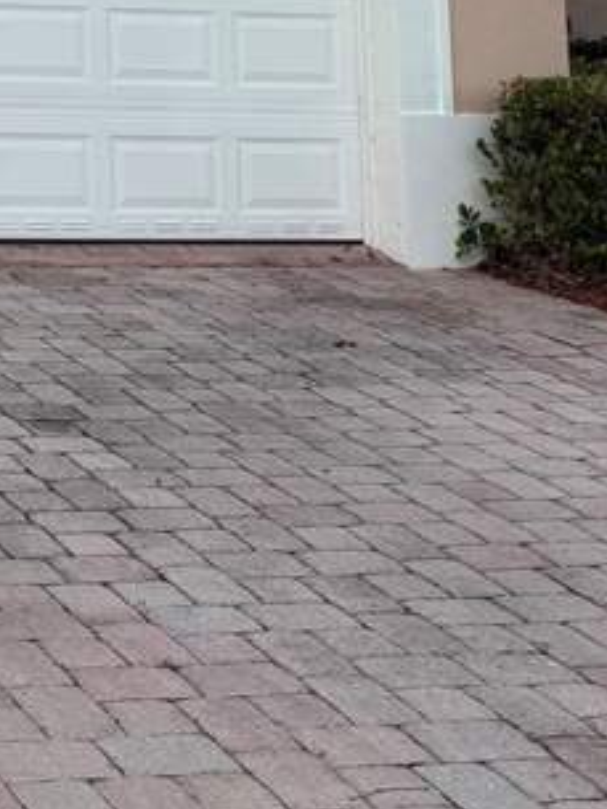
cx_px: -384
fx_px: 1963
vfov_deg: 19.8
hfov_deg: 15.7
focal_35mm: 84
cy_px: -443
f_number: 1.78
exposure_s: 1/470
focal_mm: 6.76
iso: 80
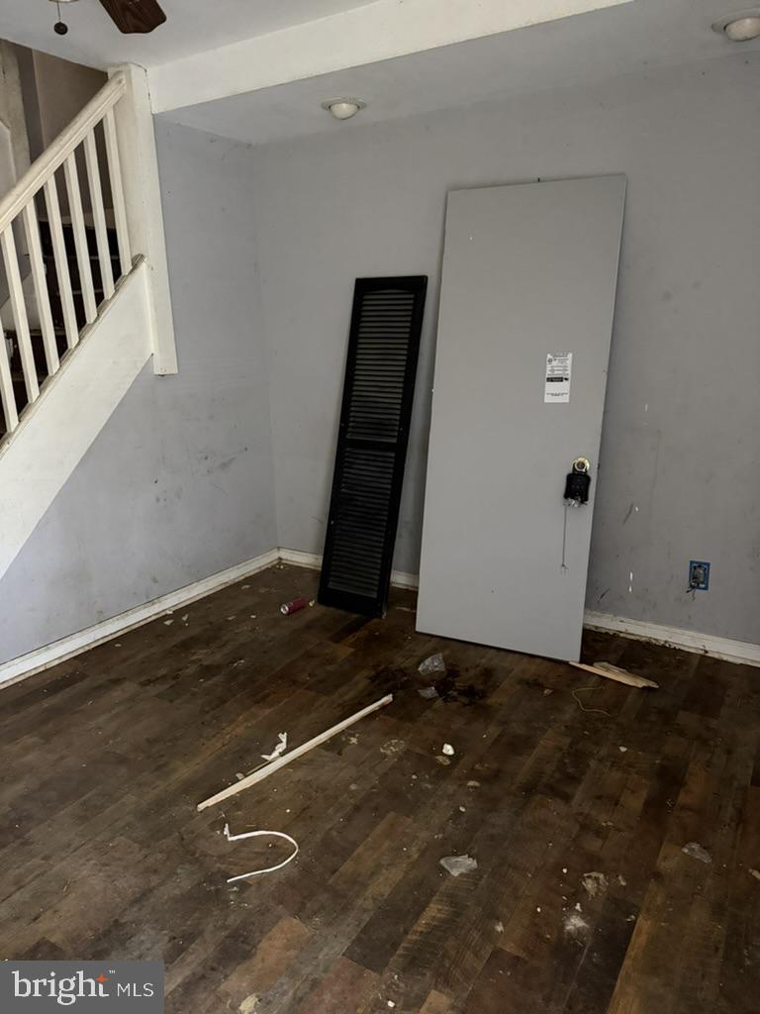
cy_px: 507
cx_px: 380
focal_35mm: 24
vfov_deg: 71.6
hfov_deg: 56.8
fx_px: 703
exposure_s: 1/30
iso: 1000
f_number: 1.78
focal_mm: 6.76
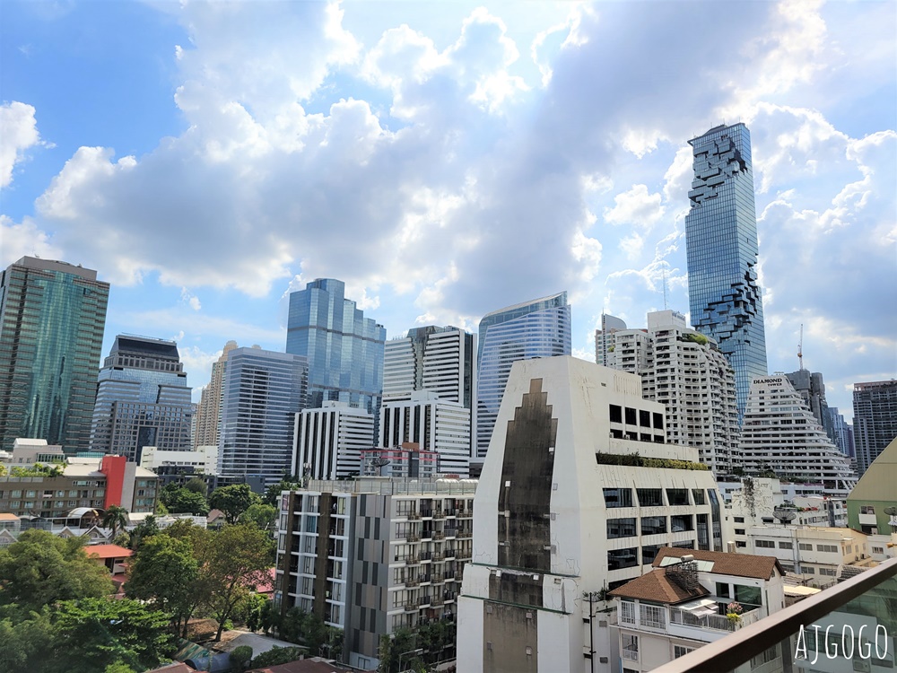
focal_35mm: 26
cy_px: 336
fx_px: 674
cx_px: 448
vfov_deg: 53.1
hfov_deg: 67.3
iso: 40
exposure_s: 1/5243
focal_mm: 5.4
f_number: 1.8
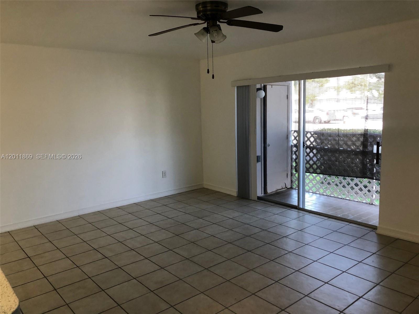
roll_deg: +0.7
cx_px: 210
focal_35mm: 28
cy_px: 157
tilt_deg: -8.9
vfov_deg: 49.7
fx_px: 339
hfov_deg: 63.4
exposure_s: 1/17
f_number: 1.8
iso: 40
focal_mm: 3.99
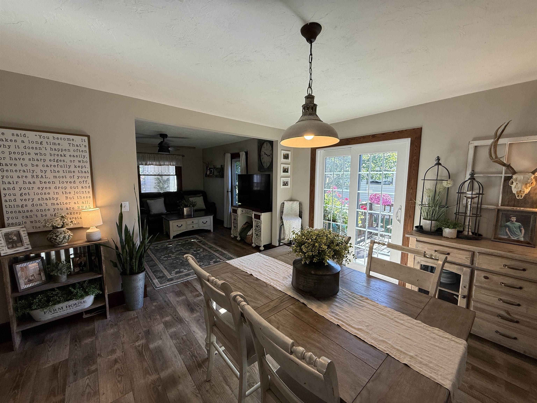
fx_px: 217
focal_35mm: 14
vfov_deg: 85.7
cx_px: 268
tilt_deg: -6.2
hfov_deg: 102.1
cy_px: 202
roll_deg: -0.7
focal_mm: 2.22
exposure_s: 1/120
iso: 125
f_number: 2.2
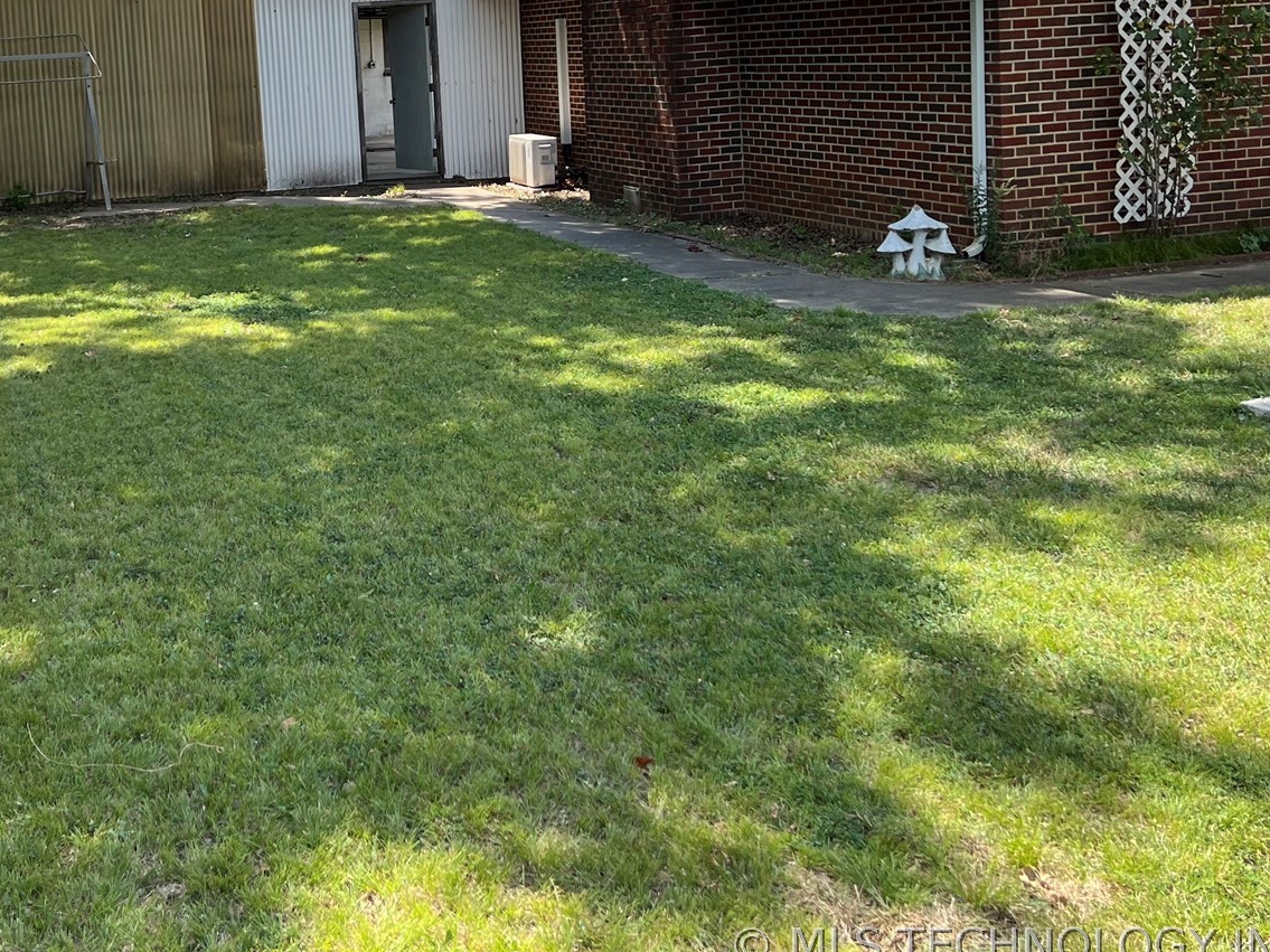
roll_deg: +3.0
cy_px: 177
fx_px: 1614
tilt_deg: -5.1
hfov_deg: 42.1
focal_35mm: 44
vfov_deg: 31.9
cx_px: 379
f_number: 1.5
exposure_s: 1/1112
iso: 50
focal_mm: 5.7
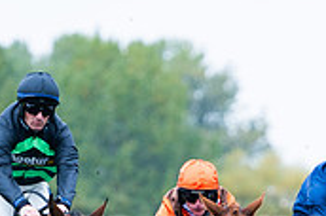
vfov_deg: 1.8
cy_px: 354
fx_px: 7023
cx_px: 303
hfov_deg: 2.7
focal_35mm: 777
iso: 800
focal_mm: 230
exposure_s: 1/1000
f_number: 4
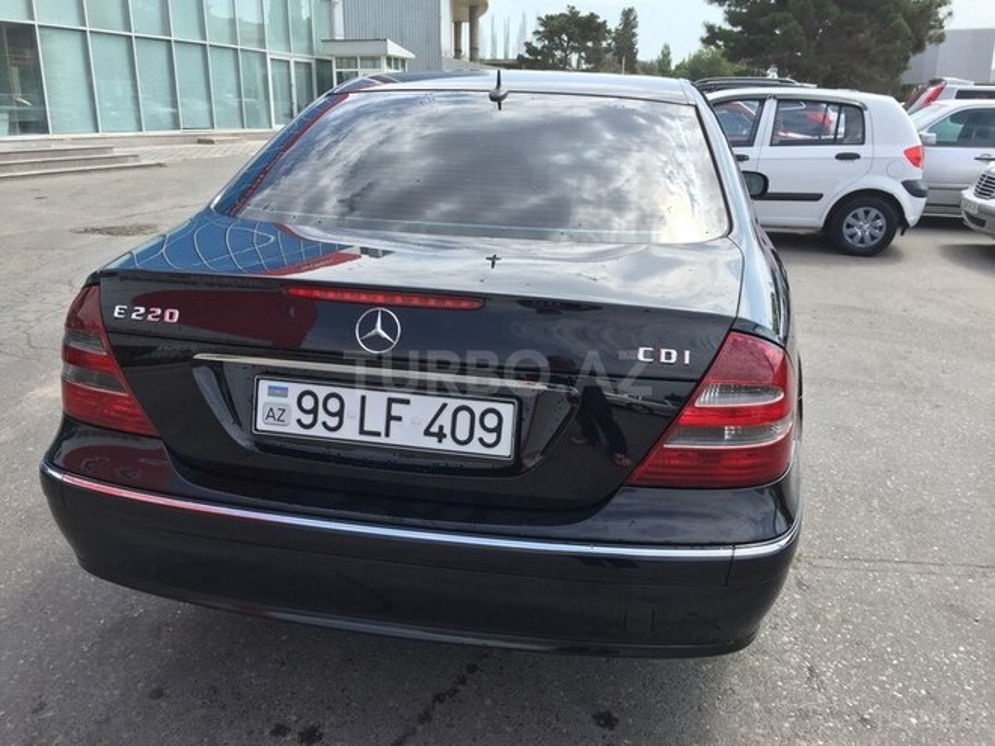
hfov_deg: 61.7
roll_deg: -2.2
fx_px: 834
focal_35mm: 29
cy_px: 373
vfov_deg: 48.2
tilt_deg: -17.1
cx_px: 498
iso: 32
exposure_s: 1/1014
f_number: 2.2
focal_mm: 4.15
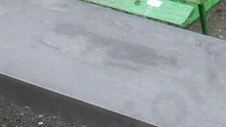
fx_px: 695
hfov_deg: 18.4
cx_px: 75
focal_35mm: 116
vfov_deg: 10.1
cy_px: 179
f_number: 3.6
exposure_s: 1/60
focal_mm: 15
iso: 320
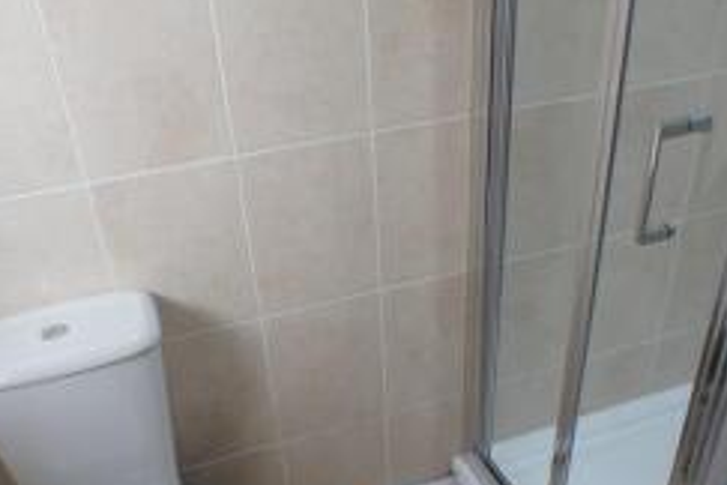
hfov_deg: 41.9
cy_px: 364
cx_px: 347
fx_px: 949
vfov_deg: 28.2
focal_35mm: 47
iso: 200
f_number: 3.5
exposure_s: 1/50
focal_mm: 16
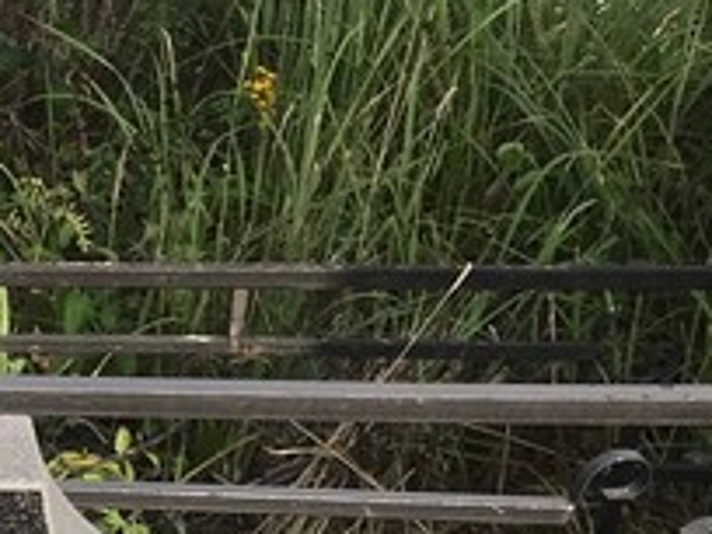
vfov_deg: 12.5
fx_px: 2263
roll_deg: +2.2
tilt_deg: -34.4
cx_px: -440
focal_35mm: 110
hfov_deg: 16.0
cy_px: 900
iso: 20
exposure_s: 1/2083
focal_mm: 3.99
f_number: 1.8
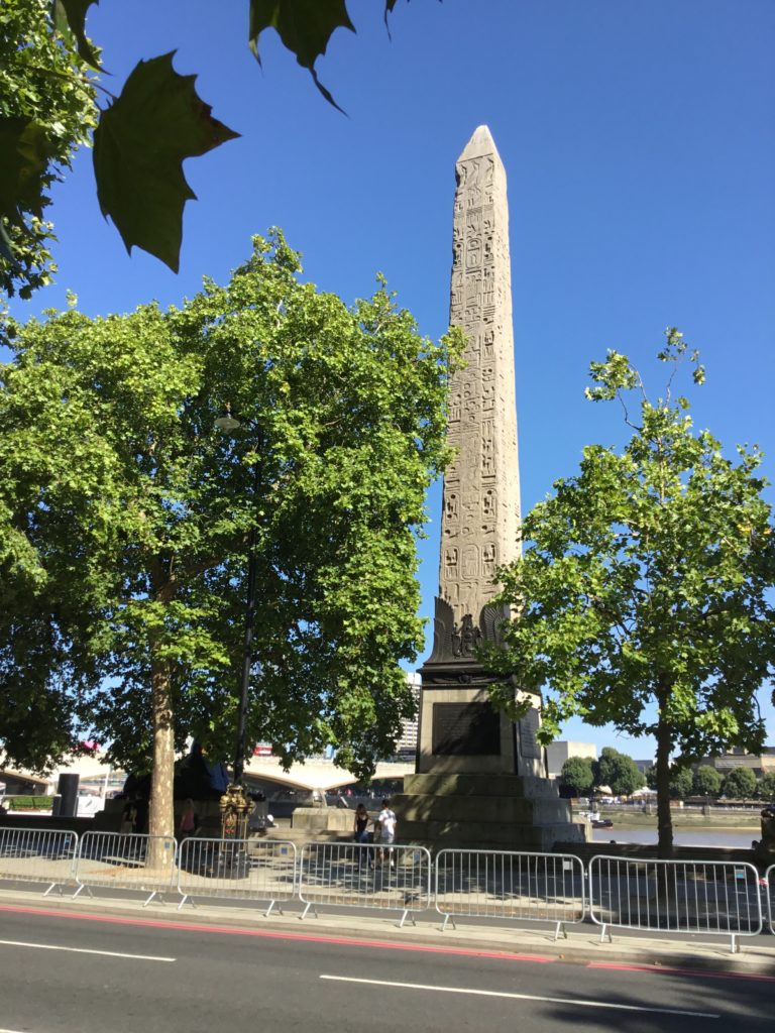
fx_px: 925
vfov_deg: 58.4
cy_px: 516
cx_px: 388
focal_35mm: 31
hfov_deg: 45.4
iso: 25
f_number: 2.4
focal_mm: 3.3
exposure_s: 1/622
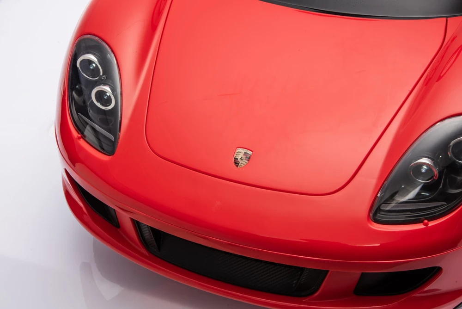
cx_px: 231
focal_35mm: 66
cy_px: 154
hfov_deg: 30.5
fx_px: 847
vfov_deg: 20.6
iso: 100
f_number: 18
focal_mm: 66
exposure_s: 1/100
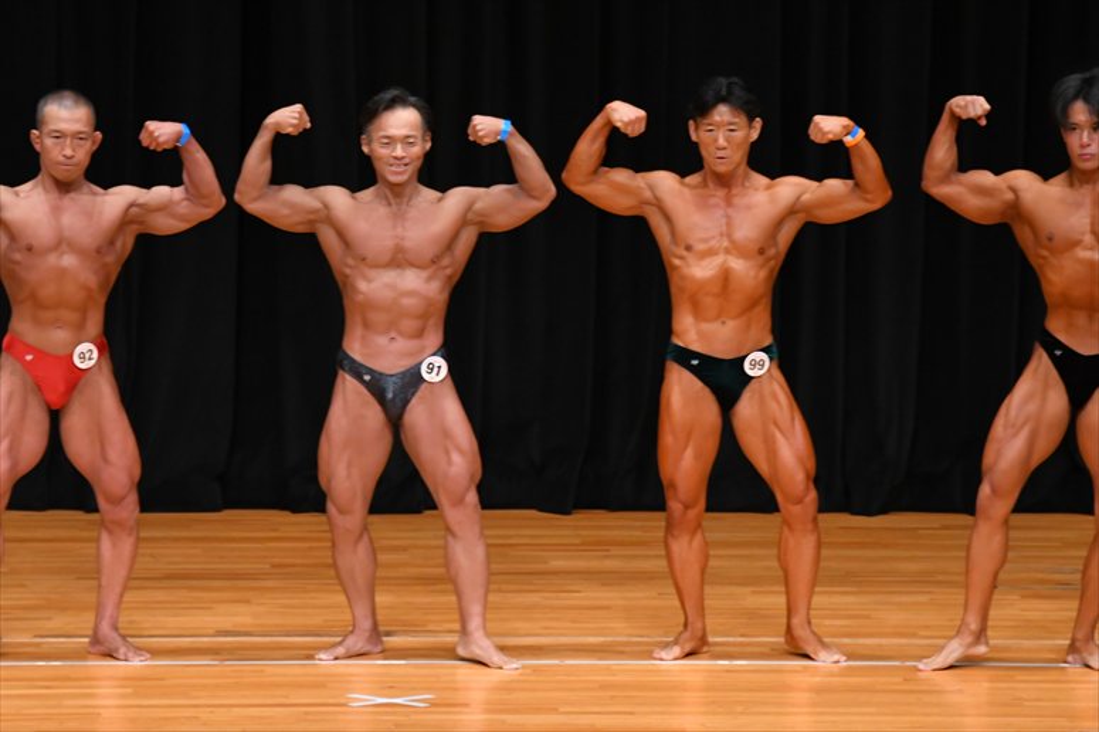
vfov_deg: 5.1
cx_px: 550
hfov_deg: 7.6
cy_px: 366
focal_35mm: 270
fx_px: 8239
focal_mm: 180
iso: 3200
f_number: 5.6
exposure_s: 1/400
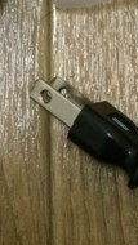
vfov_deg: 14.7
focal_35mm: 133
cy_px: -155
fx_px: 864
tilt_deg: -71.8
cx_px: -15
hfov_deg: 9.0
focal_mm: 4.15
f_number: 2.2
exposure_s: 1/15
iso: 320
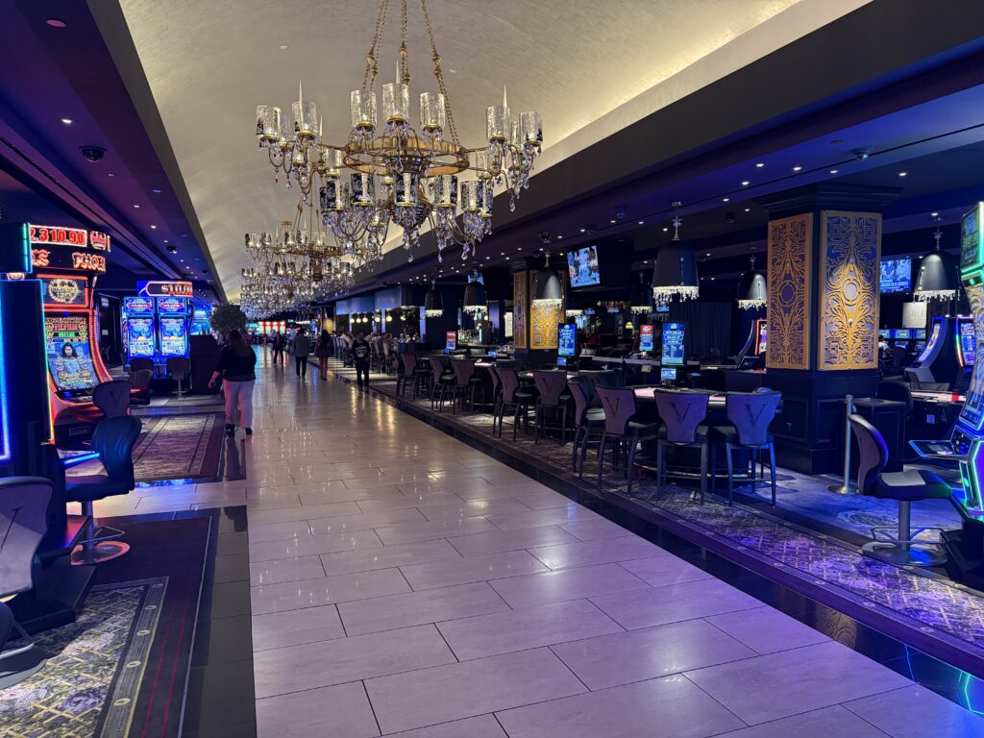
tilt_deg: -3.1
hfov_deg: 71.6
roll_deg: +0.6
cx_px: 492
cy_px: 369
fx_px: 682
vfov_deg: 56.8
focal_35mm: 24
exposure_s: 1/60
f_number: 1.78
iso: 500
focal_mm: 6.76
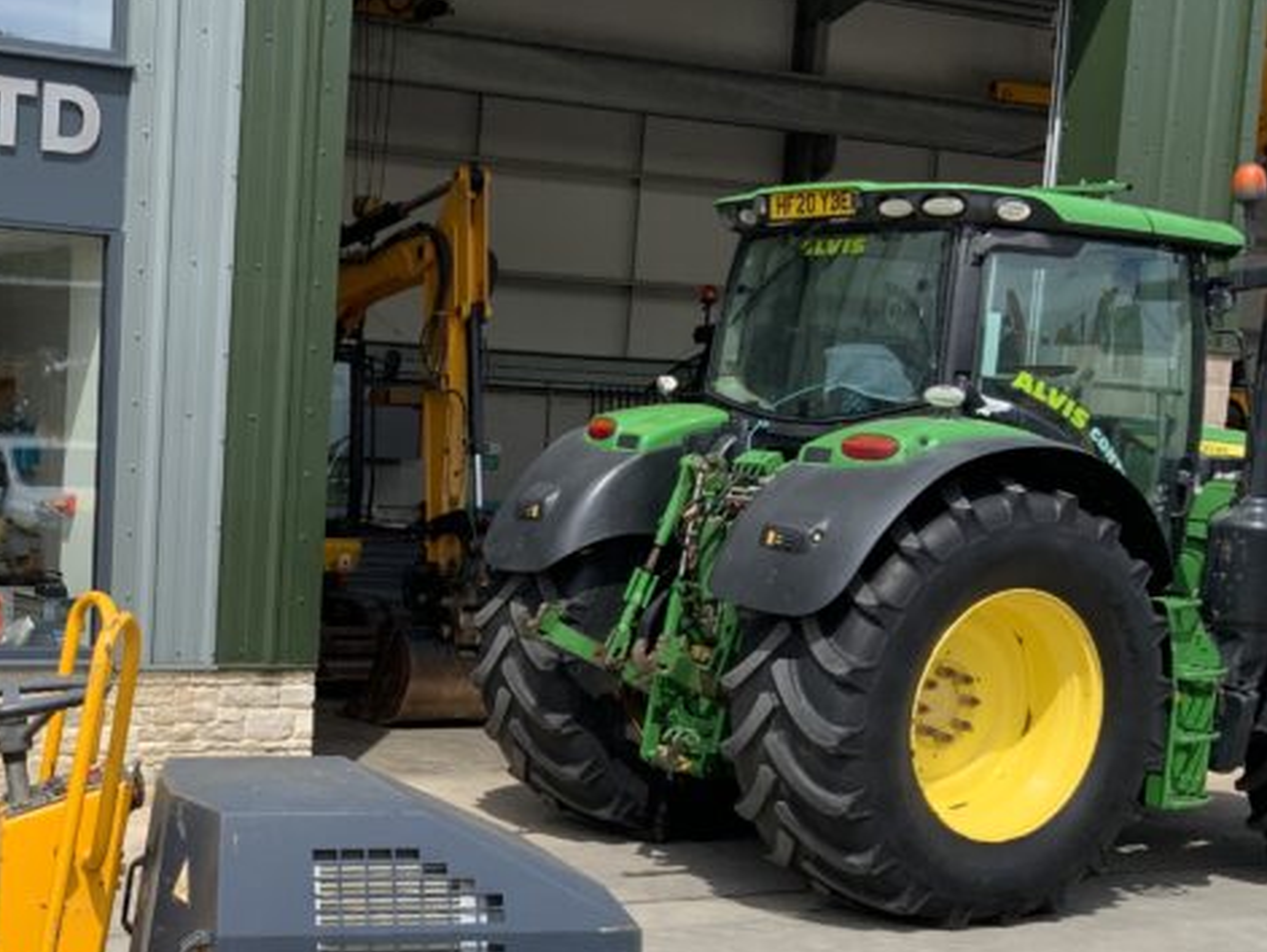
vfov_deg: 23.0
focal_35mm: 63
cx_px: 196
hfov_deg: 29.8
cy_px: 758
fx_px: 2308
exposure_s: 1/1730
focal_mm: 3
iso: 16
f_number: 1.8
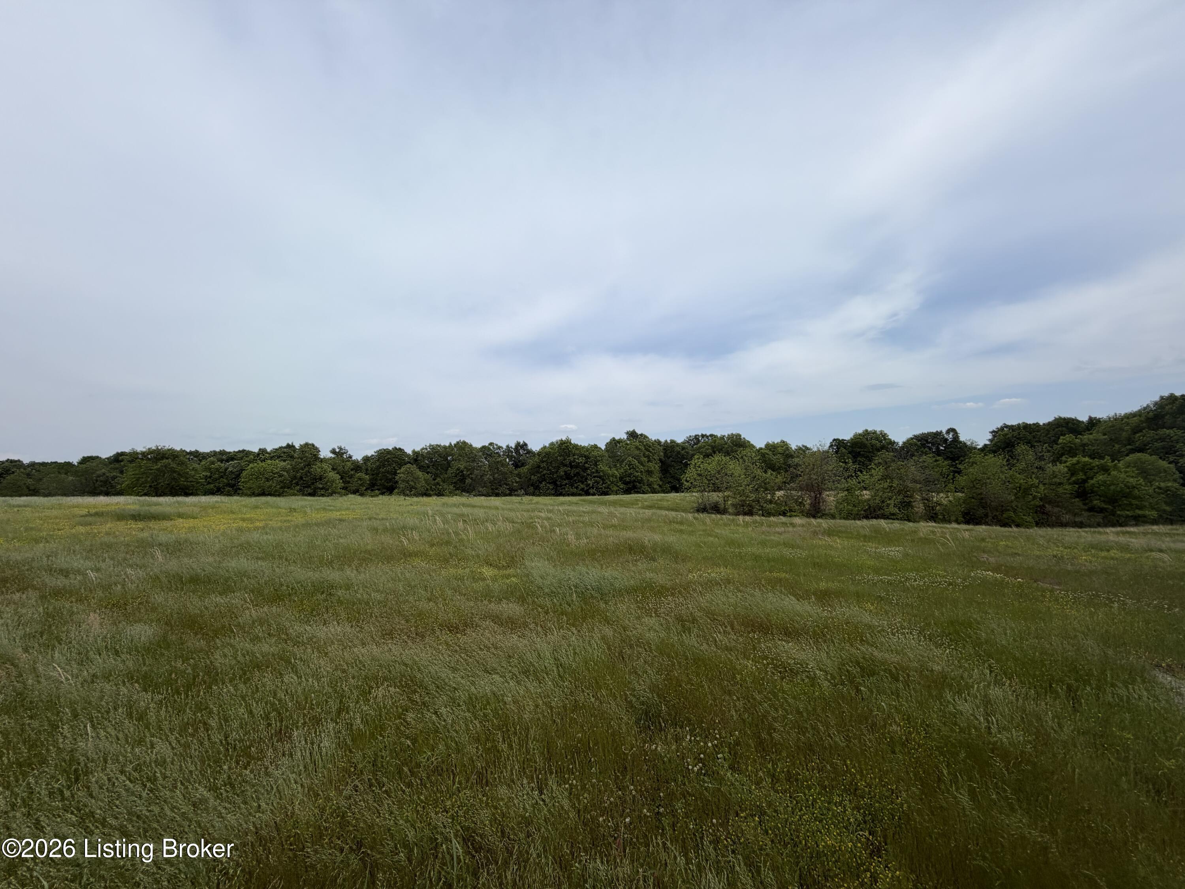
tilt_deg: +2.1
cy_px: 444
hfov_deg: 102.1
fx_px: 479
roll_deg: +1.5
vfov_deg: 85.7
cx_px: 592
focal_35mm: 14
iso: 20
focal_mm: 2.22
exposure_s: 1/1259
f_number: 2.2
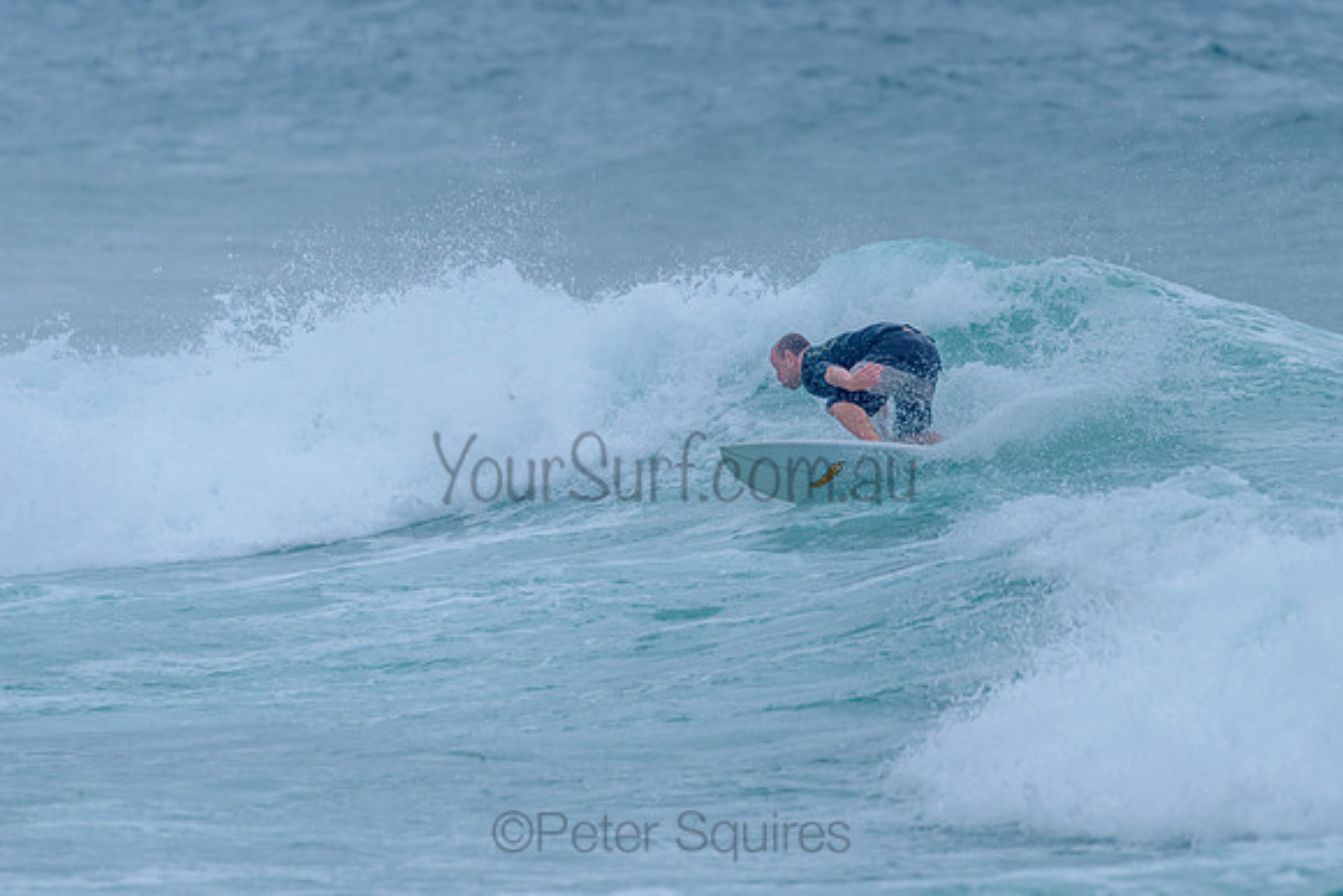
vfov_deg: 2.2
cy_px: 354
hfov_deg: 3.3
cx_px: 817
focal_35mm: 628
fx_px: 23423
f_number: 5.6
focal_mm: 500
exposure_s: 1/2000
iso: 800
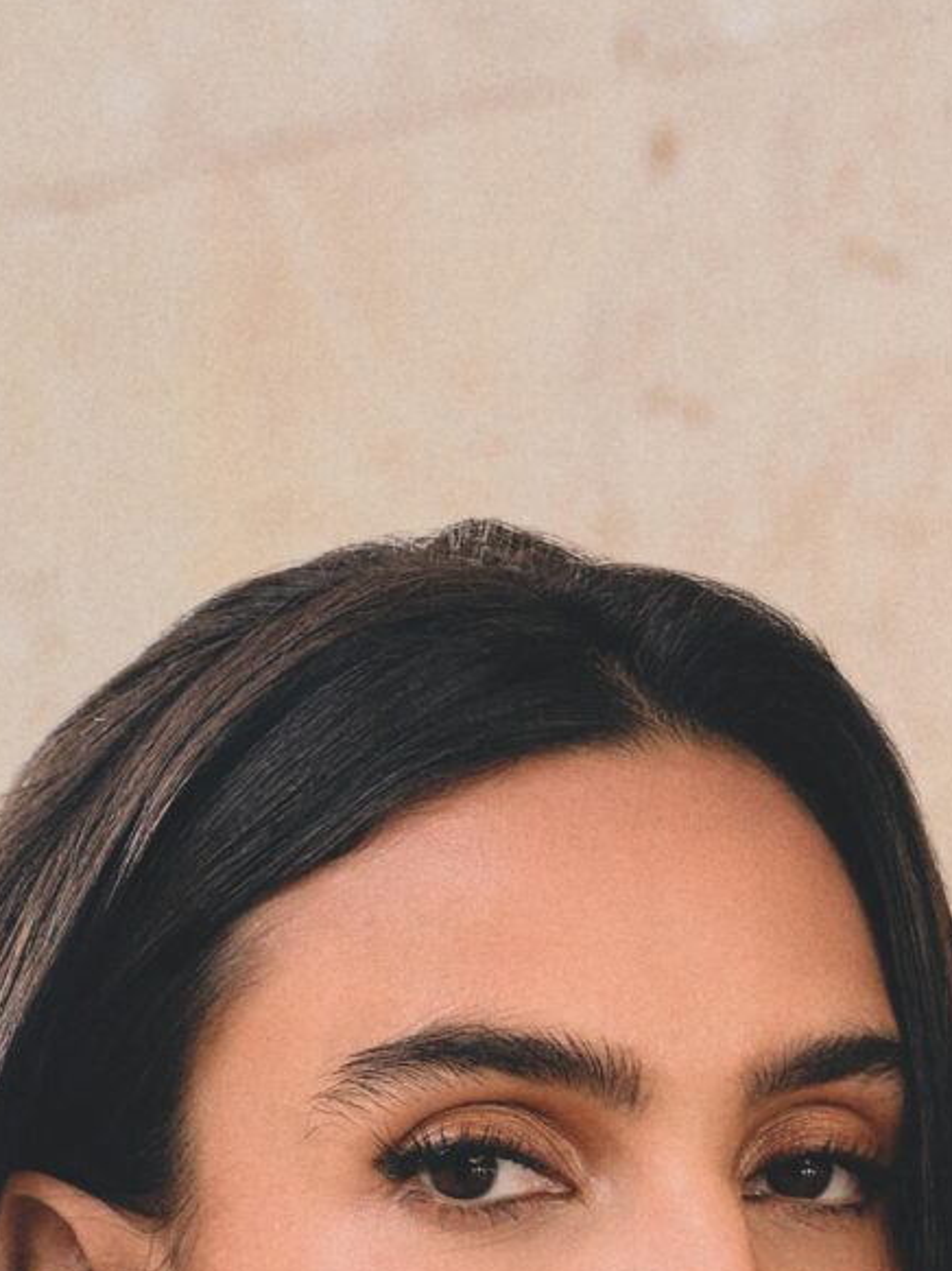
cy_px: 2490
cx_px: 1280
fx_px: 8880
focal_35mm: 242
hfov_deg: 6.1
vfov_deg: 7.8
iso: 640
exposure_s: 1/125
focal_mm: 69
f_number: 5
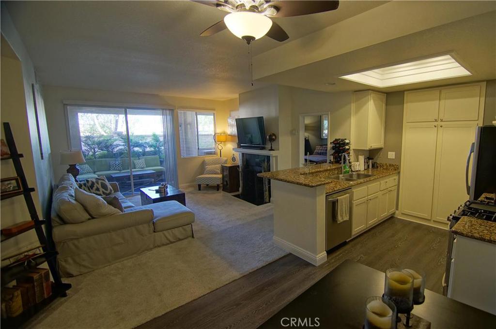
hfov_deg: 95.1
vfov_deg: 71.9
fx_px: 227
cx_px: 248
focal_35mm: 16
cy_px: 164
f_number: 4
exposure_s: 1/60
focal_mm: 11
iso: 1000
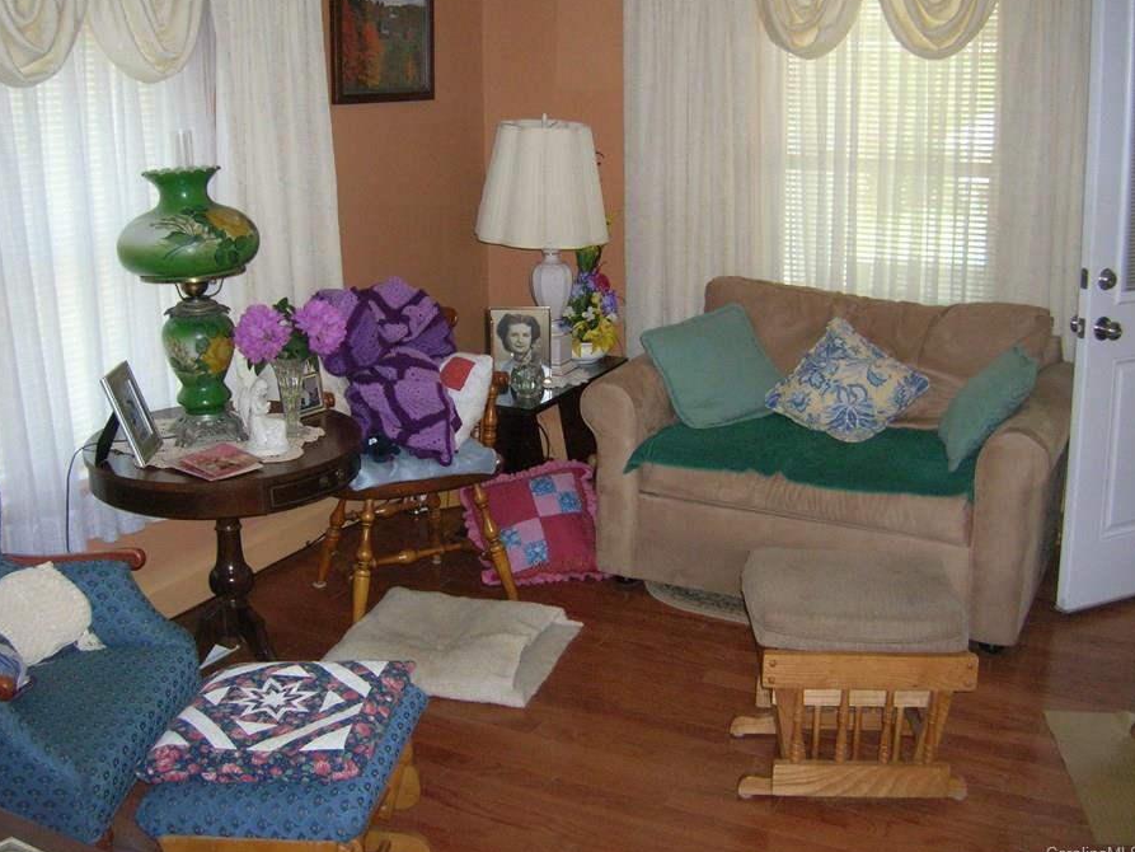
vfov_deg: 36.8
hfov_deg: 47.8
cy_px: 378
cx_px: 541
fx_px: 1279
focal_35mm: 39
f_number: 2.9
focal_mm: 5.7
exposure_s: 1/60.1
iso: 191
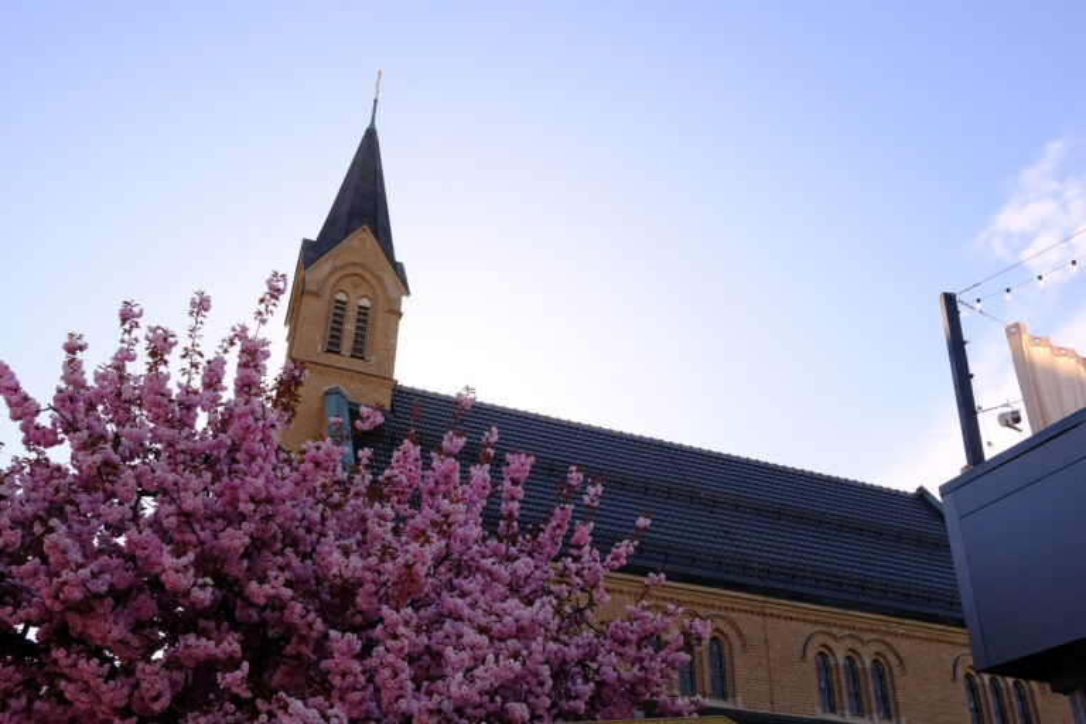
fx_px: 965
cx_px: 543
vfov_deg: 41.1
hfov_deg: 58.7
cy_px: 362
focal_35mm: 32
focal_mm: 21.4
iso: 1600
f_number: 7.1
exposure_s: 1/2000
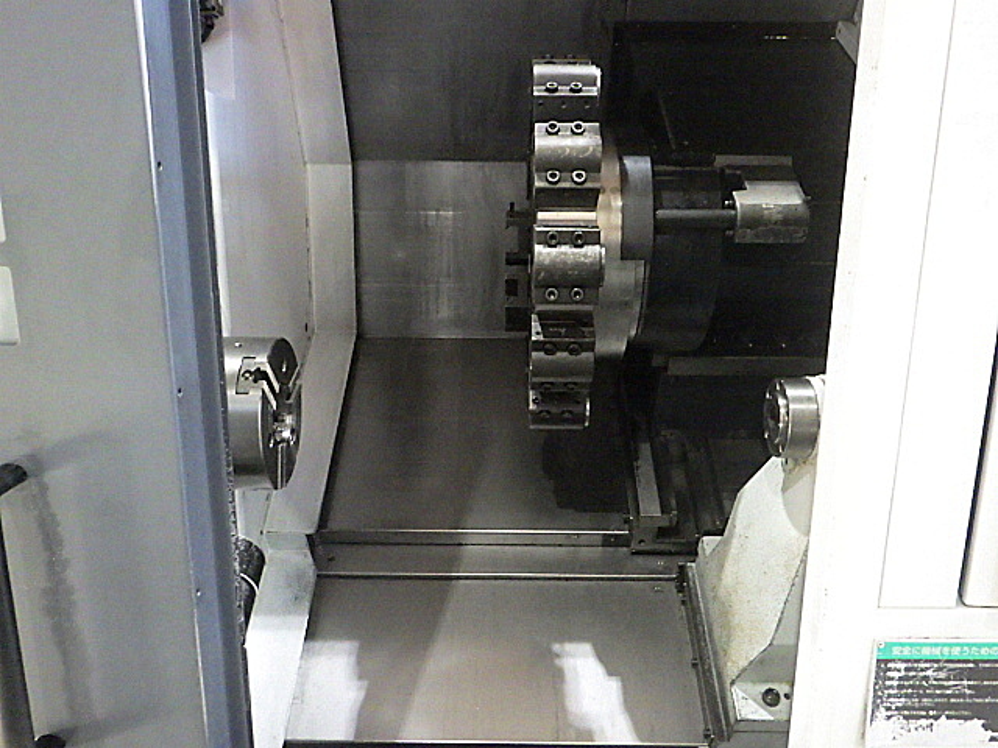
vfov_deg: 49.7
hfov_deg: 63.4
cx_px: 499
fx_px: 807
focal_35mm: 28
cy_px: 374
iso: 1600
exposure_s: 1/25
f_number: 3.5
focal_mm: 5
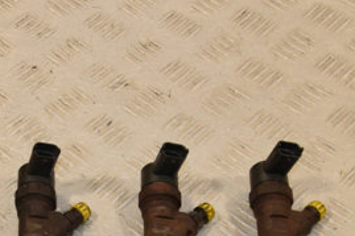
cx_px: 82
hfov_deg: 22.6
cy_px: 280
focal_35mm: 89
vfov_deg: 14.8
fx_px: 879
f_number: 8
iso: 800
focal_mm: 25
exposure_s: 1/200
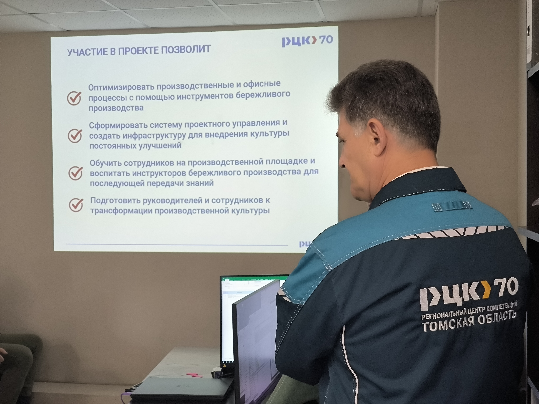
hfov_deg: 38.2
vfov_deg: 29.1
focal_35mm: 50
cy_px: 202
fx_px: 779
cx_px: 270
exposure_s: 1/120
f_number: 1.9
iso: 1000
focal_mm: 7.1
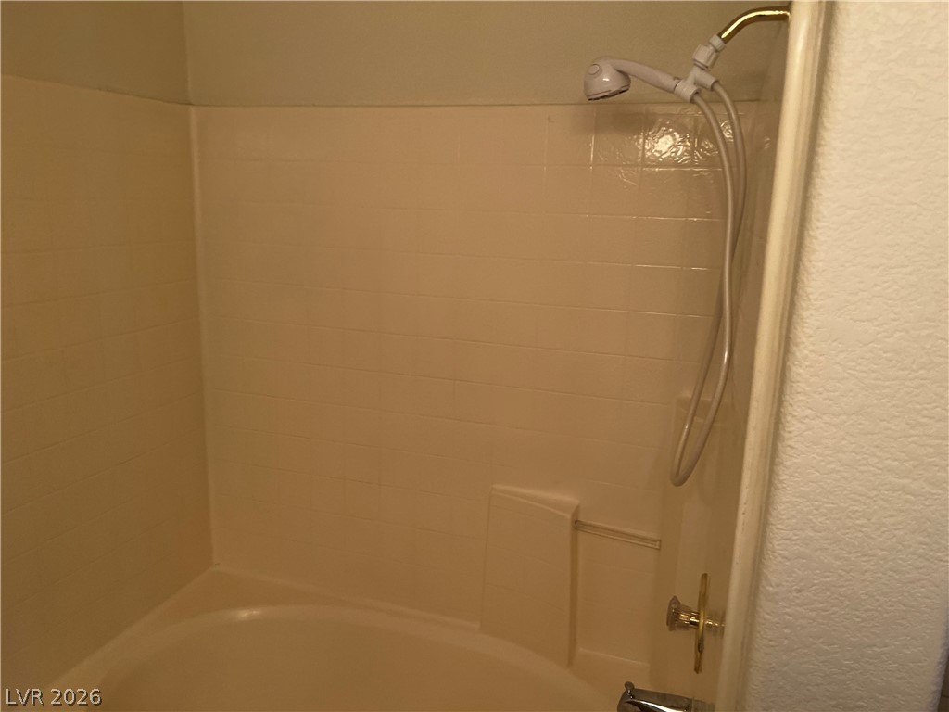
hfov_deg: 67.3
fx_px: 713
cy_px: 356
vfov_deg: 53.1
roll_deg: -2.5
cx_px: 474
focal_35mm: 26
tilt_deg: -12.1
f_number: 1.5
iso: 125
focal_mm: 5.7
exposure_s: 1/120
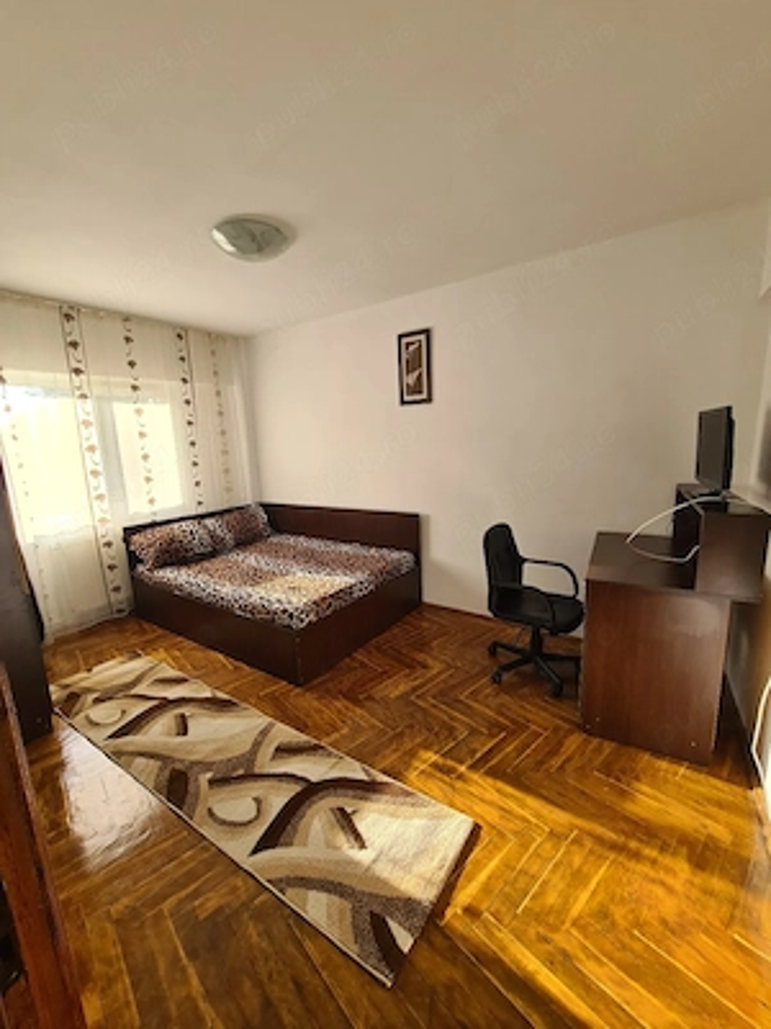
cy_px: 514
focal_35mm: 13
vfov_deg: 106.2
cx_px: 386
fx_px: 386
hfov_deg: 89.9
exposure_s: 1/100
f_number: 2.2
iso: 64
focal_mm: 2.2
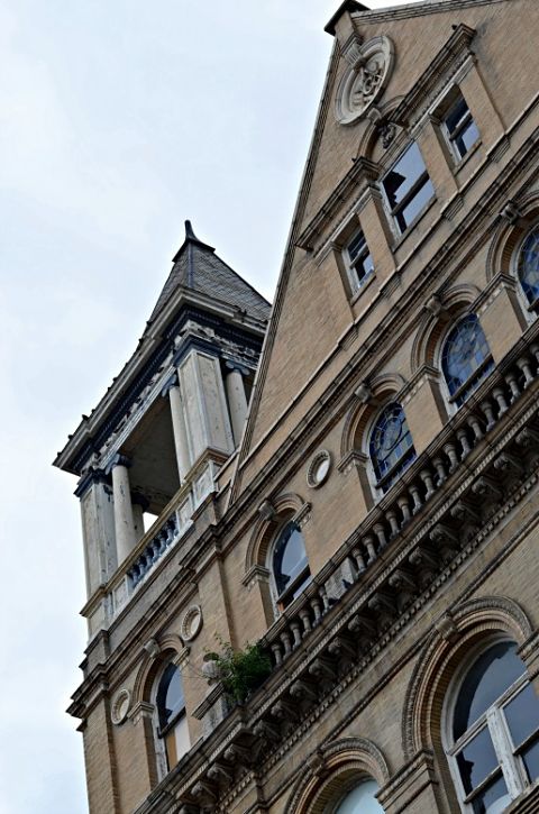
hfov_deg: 18.1
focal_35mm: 75
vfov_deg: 27.0
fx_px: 1692
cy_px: 407
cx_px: 270
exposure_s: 1/250
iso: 140
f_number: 8
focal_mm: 50
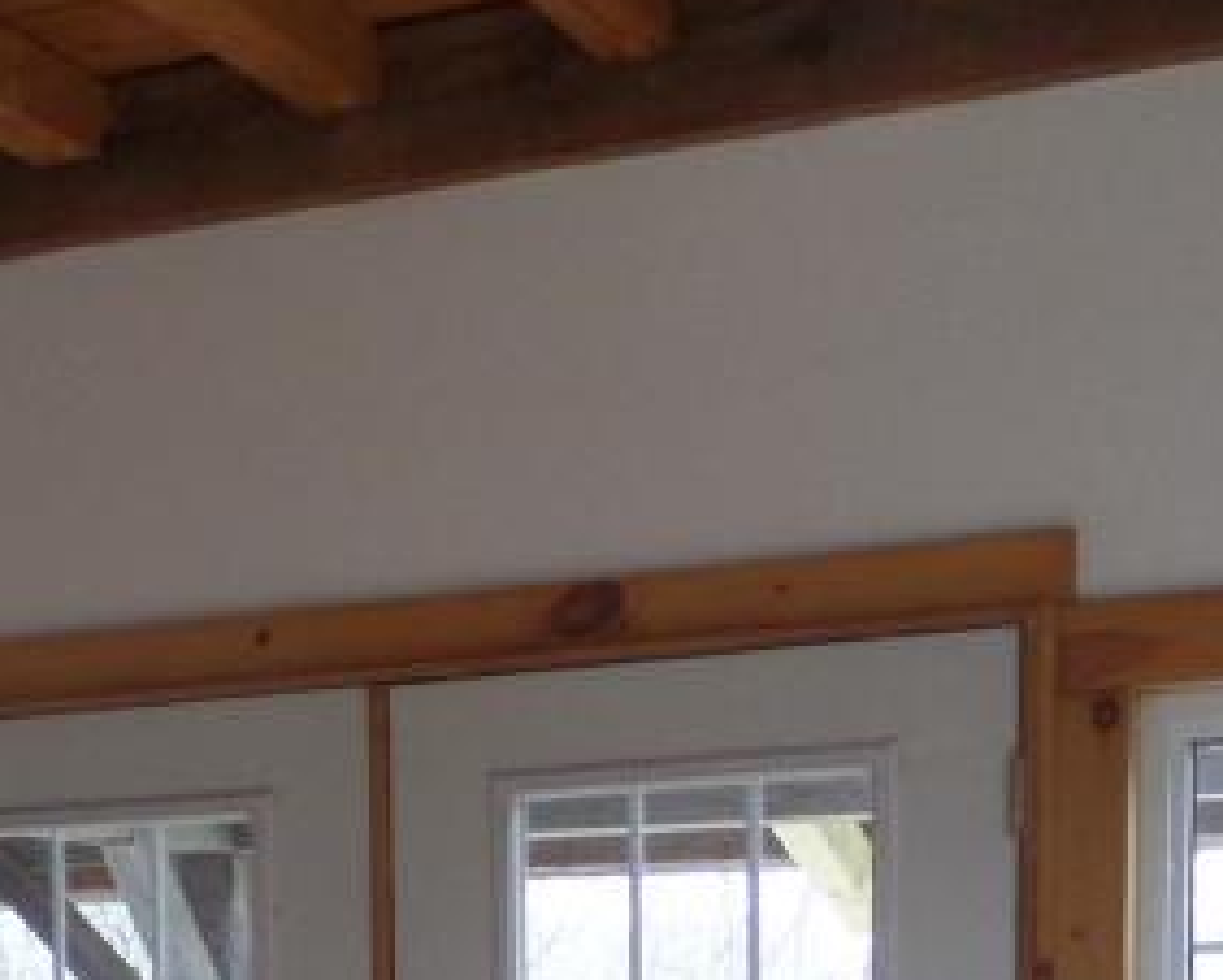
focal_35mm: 85
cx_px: -4
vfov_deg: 16.2
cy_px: 1557
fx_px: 3079
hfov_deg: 21.7
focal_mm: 4
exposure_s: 1/30
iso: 240
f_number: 3.2
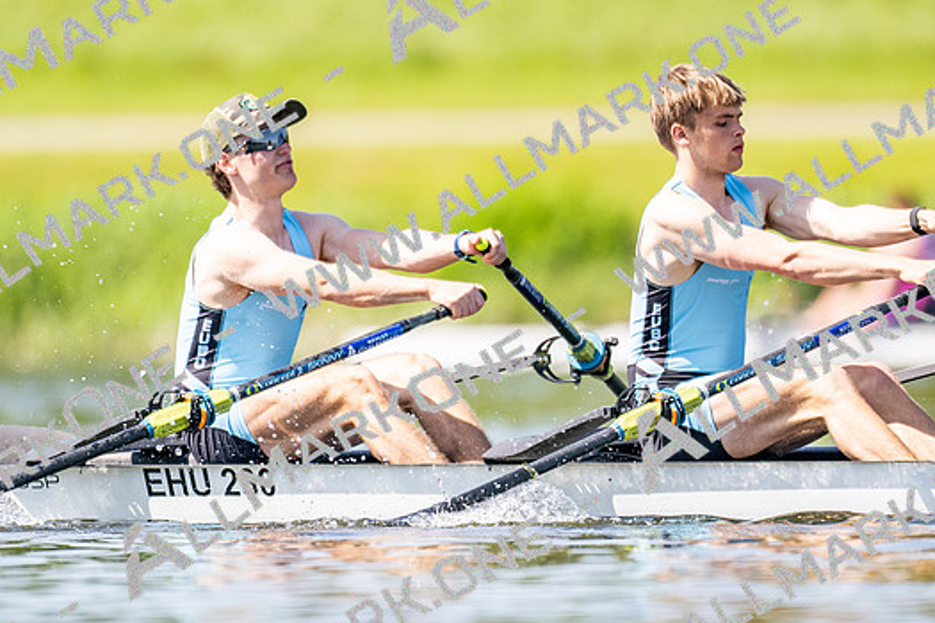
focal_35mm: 995
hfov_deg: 2.1
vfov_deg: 1.4
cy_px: 325
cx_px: 484
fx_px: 25840
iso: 500
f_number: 4
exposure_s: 1/2500
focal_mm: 600
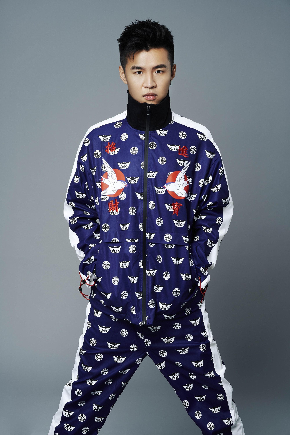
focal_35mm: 85
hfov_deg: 16.1
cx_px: 145
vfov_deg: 23.9
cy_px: 218
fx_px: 1027
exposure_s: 1/160
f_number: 8
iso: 100
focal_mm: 85
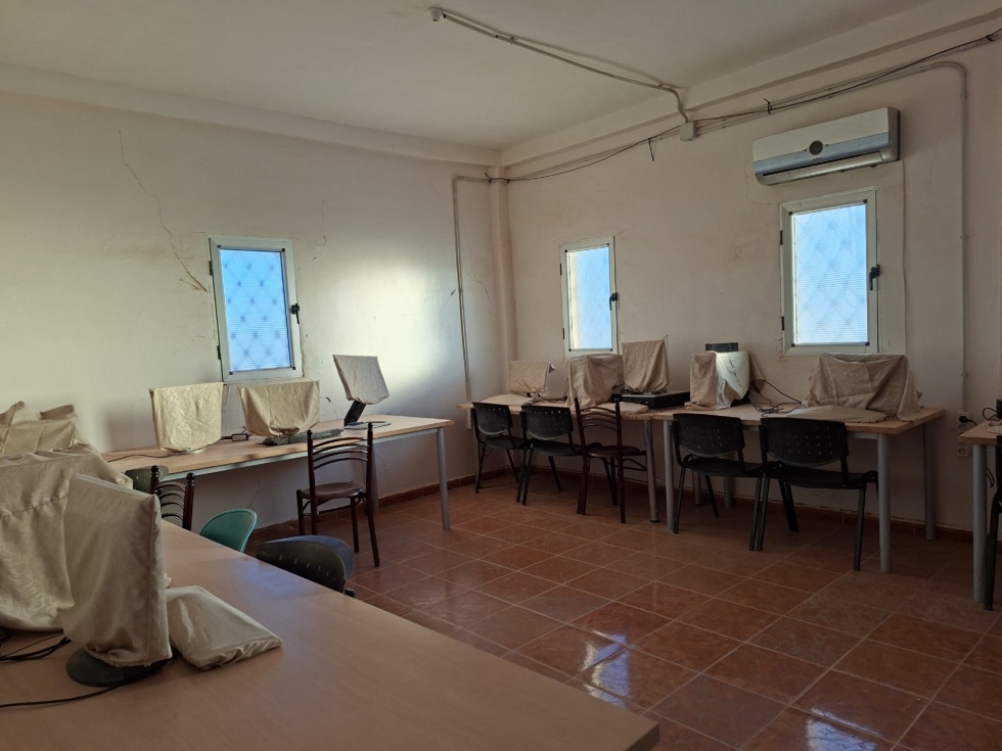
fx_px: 666
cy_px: 376
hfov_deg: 73.9
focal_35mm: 23
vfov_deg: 58.9
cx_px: 501
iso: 64
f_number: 1.8
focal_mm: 5.54
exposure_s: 1/120
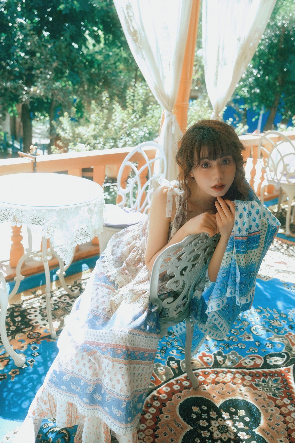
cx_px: 147
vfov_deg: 55.8
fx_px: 418
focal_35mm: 34
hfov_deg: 38.9
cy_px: 215
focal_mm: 22
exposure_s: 1/500
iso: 250
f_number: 2.8
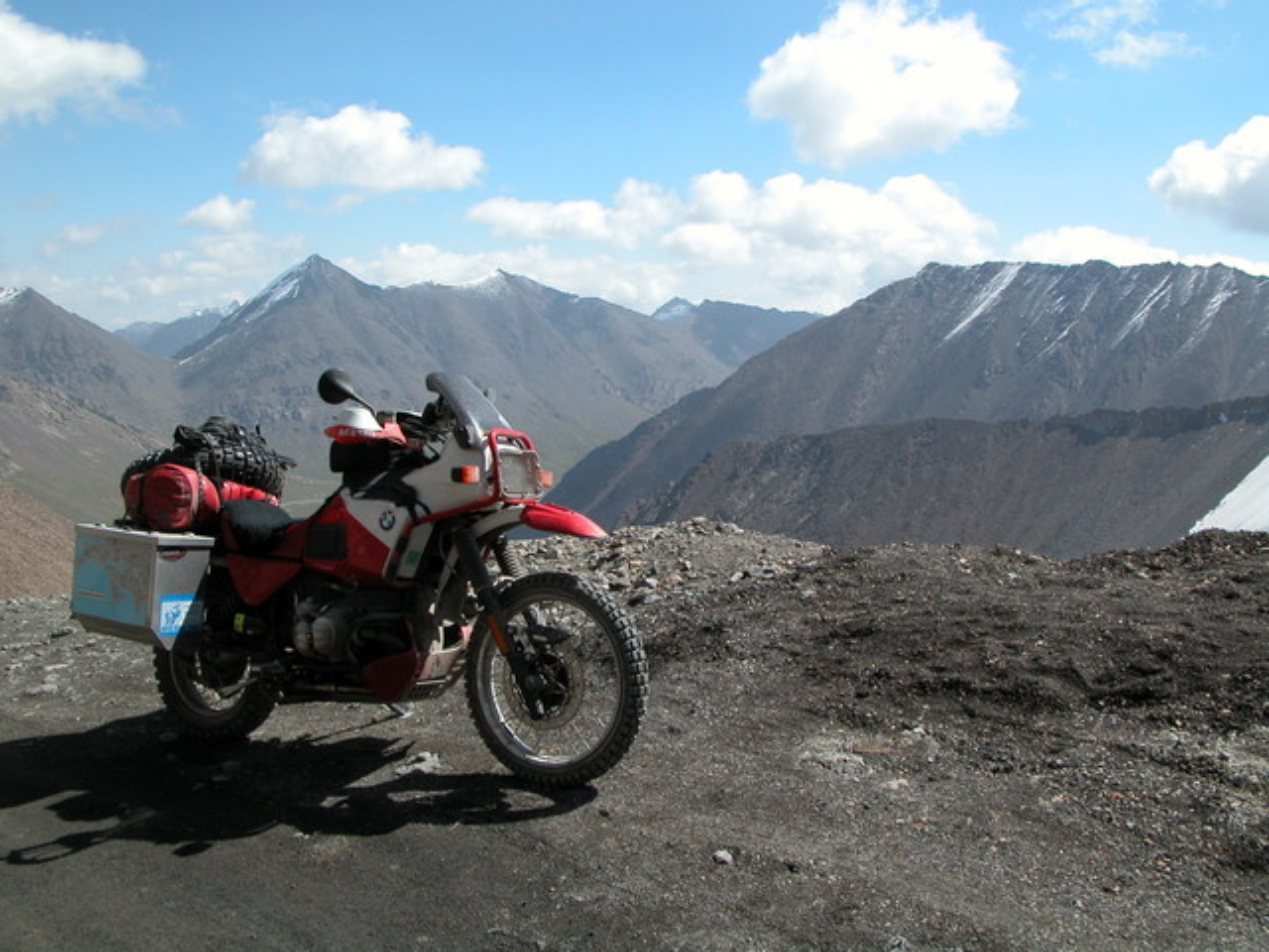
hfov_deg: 52.6
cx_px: 634
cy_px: 476
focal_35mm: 35
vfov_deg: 40.7
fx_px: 1283
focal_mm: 8.9
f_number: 7.1
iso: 100
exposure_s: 1/299
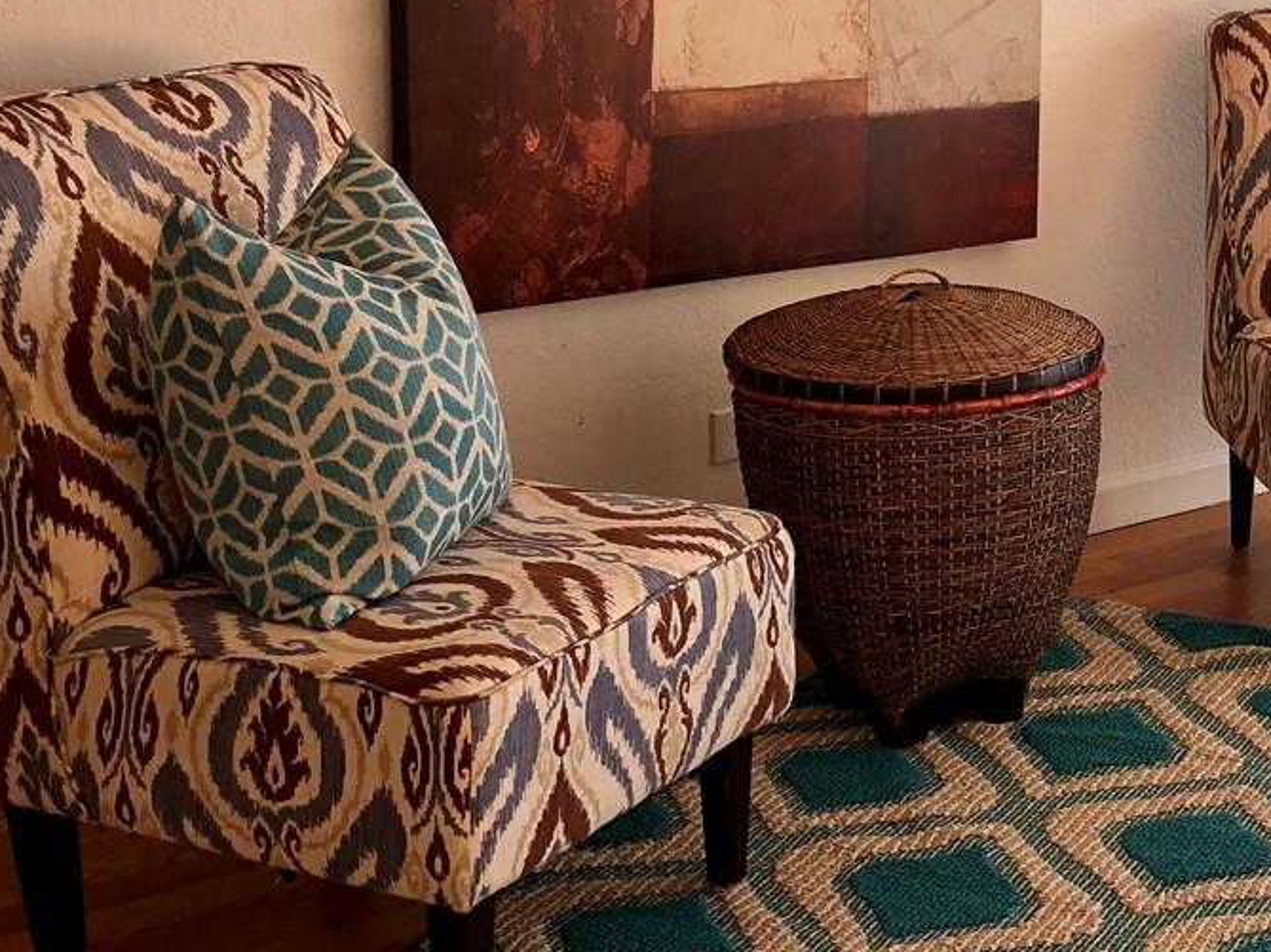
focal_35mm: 67
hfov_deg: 27.2
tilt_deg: -9.1
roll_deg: -1.7
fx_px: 2459
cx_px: 1299
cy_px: 146
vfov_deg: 21.5
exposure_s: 1/142
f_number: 1.8
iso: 20
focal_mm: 4
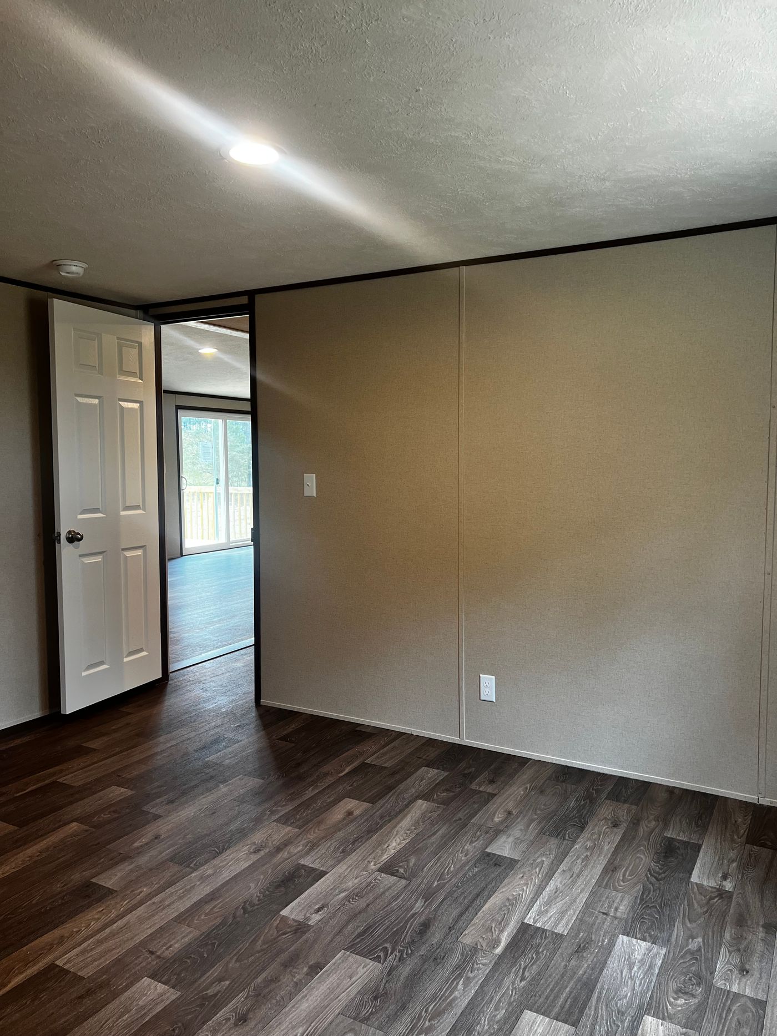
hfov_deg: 53.1
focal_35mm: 26
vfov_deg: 67.3
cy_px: 518
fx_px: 778
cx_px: 388
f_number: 1.5
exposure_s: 1/120
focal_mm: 5.7
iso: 125
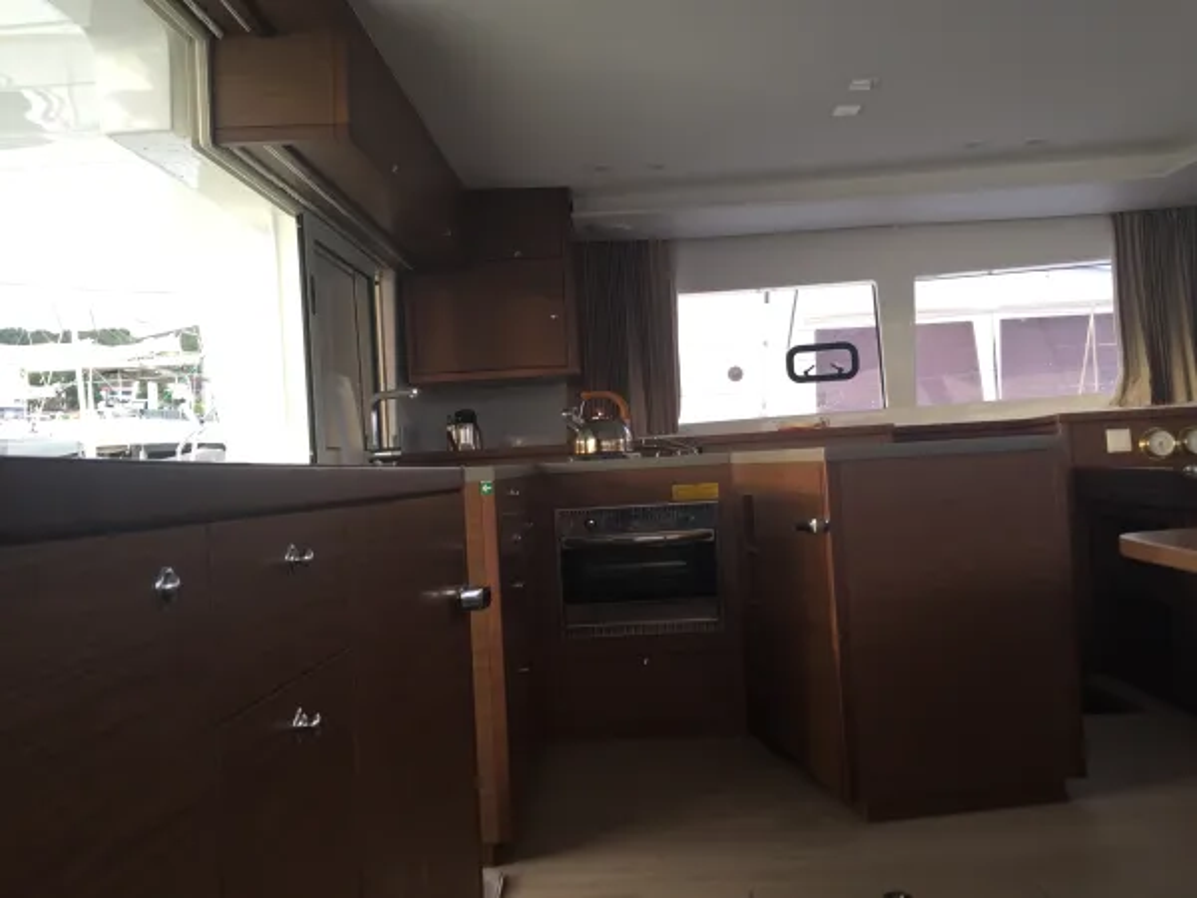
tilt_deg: -0.9
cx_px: 598
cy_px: 449
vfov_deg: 48.2
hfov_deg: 61.7
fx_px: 1003
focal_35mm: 29
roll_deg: +1.4
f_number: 2.2
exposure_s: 1/50
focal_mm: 4.15
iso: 40
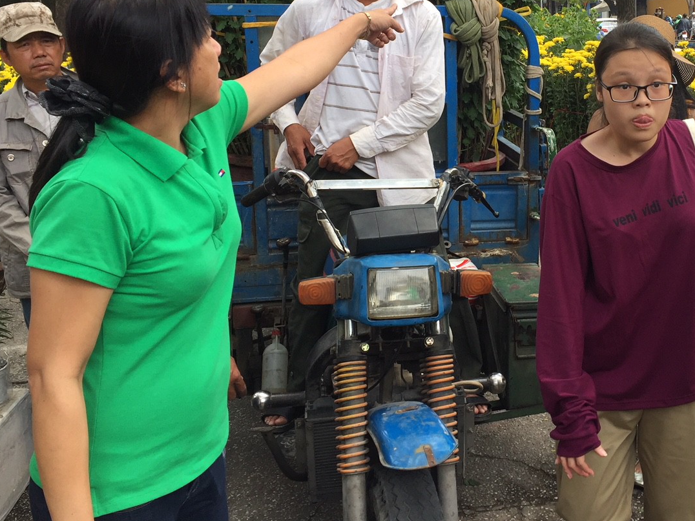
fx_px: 883
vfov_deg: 32.6
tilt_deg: -11.6
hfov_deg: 42.1
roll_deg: +1.7
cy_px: 171
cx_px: 489
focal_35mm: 44
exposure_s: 1/359
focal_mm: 4.15
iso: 32
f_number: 2.2
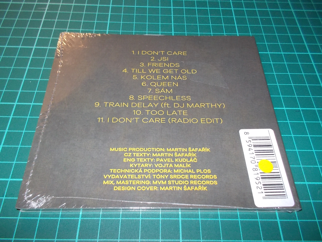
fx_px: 270
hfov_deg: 61.7
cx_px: 161
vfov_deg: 48.2
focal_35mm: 29
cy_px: 121
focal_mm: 4.1
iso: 200
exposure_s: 1/30
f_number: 3.3
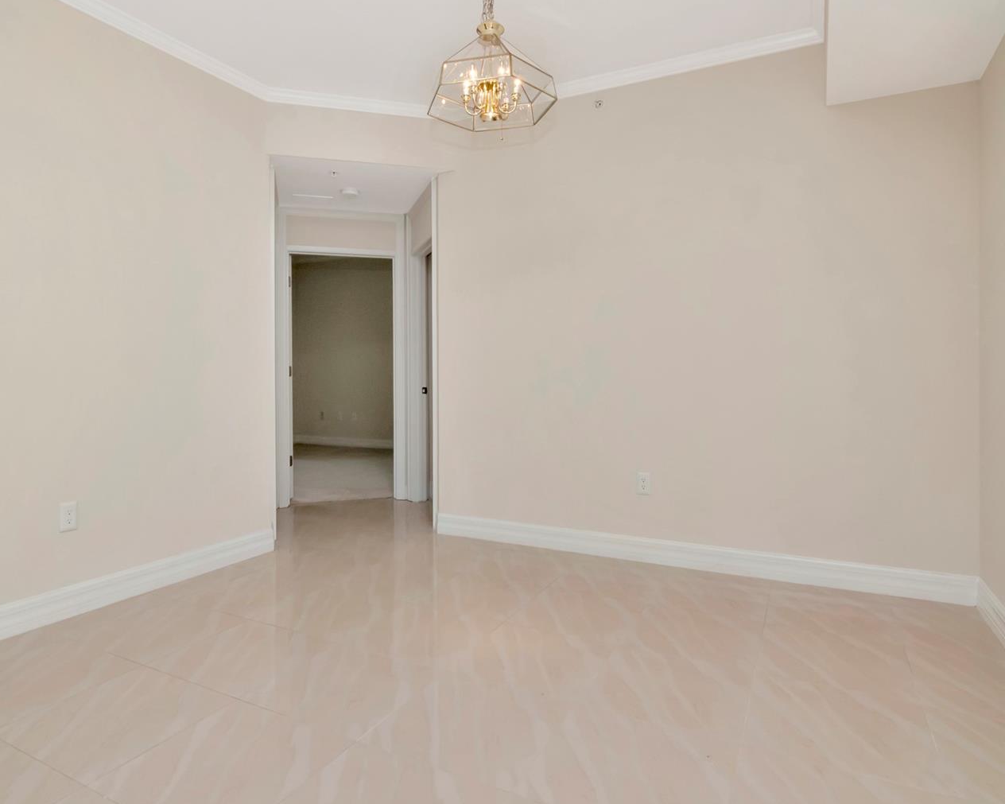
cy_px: 396
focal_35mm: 20
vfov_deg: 69.2
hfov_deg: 81.4
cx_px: 471
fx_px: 583
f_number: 11
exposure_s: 1/160
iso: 1000
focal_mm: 11
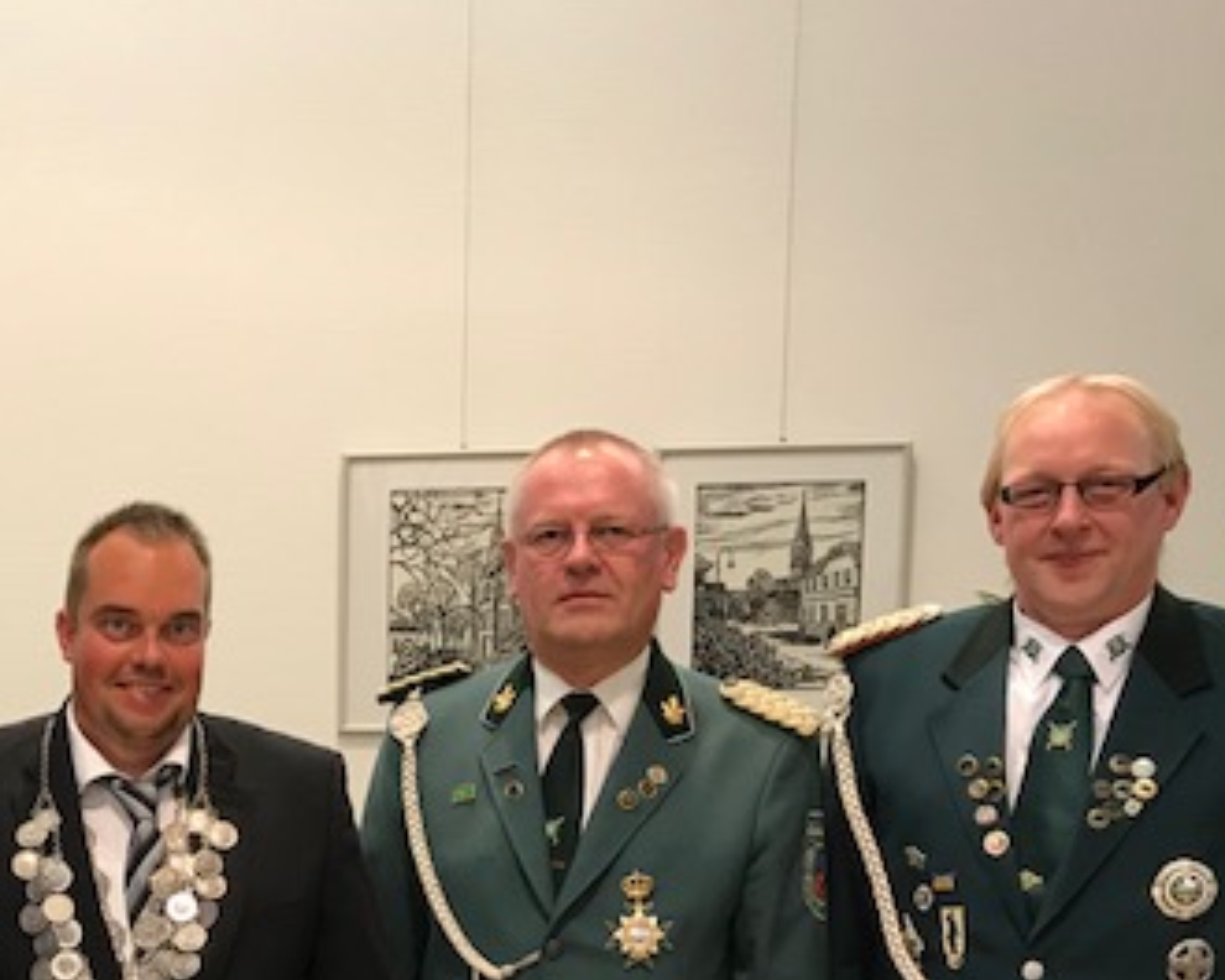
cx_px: 148
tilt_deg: -6.7
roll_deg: +0.2
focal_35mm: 53
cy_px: 869
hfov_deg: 33.7
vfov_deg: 27.6
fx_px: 1922
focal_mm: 3.99
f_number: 1.8
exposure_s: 1/17
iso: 32
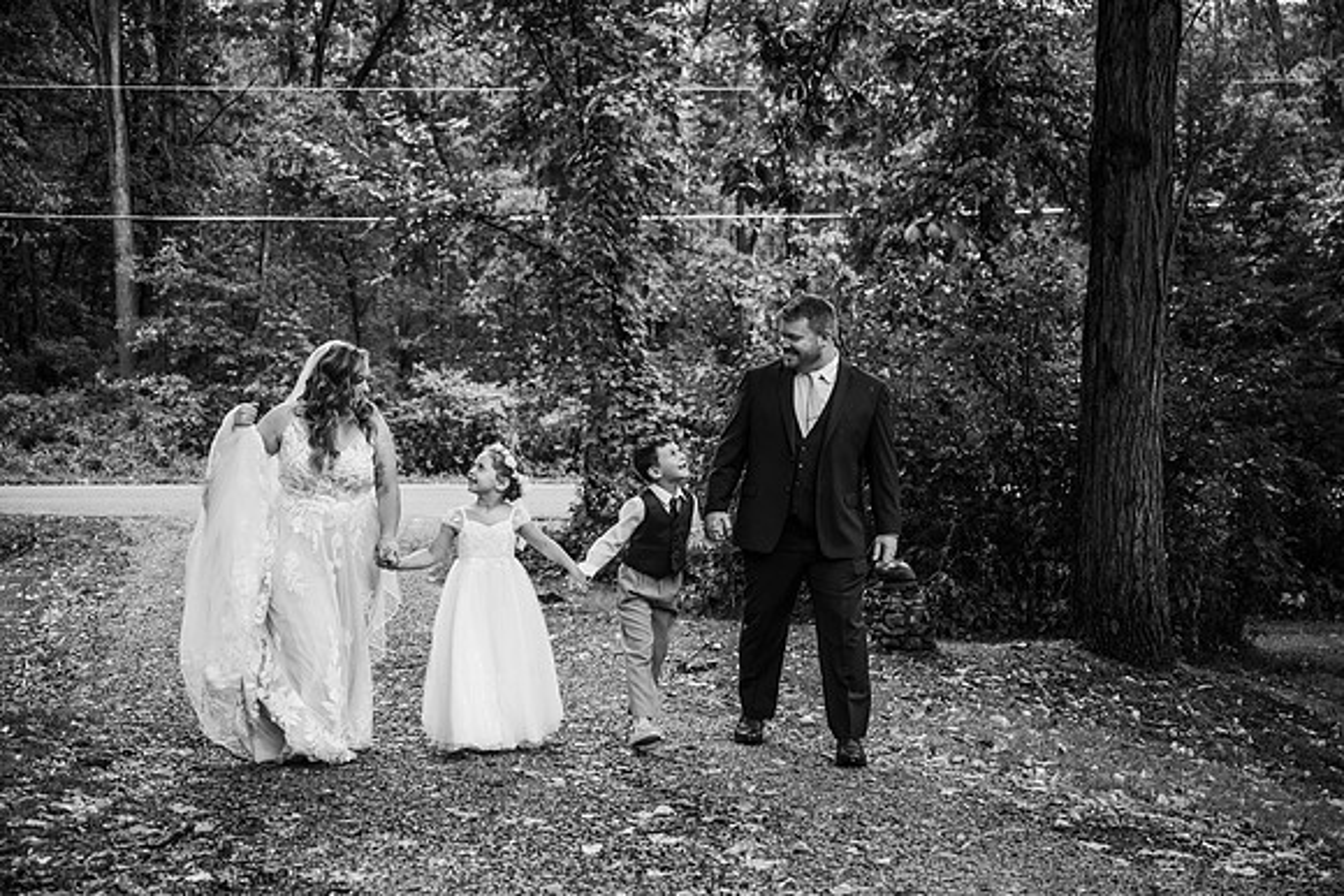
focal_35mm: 47
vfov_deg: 28.5
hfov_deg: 41.7
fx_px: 1763
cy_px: 448
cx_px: 672
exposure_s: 1/500
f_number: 3.2
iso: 200
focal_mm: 46
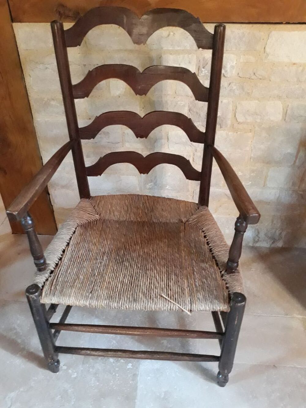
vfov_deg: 65.3
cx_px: 153
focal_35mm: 27
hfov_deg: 51.4
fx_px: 318
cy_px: 204
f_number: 1.7
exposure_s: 1/25
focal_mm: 3.71
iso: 640
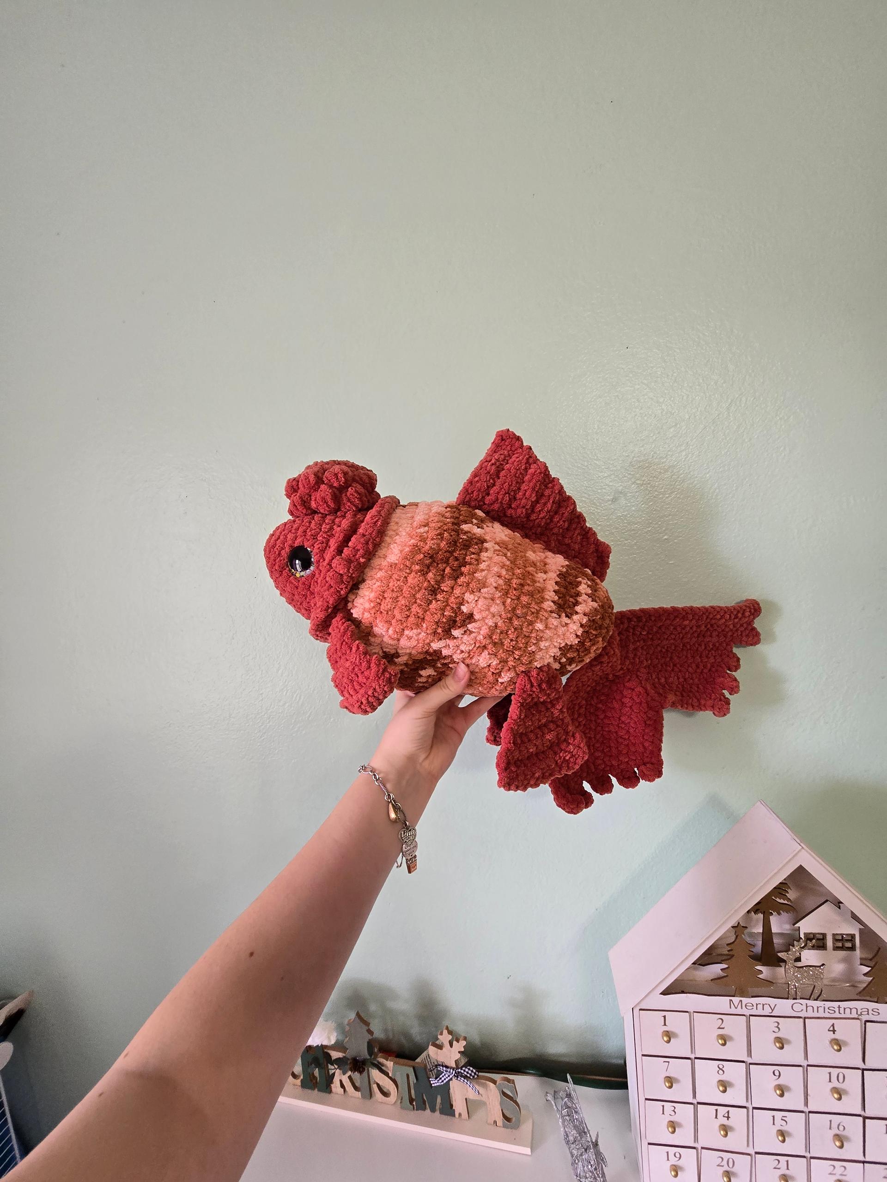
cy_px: 591
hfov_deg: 89.9
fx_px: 444
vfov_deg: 106.2
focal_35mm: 13
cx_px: 444
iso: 200
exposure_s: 1/60
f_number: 2.2
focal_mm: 2.2
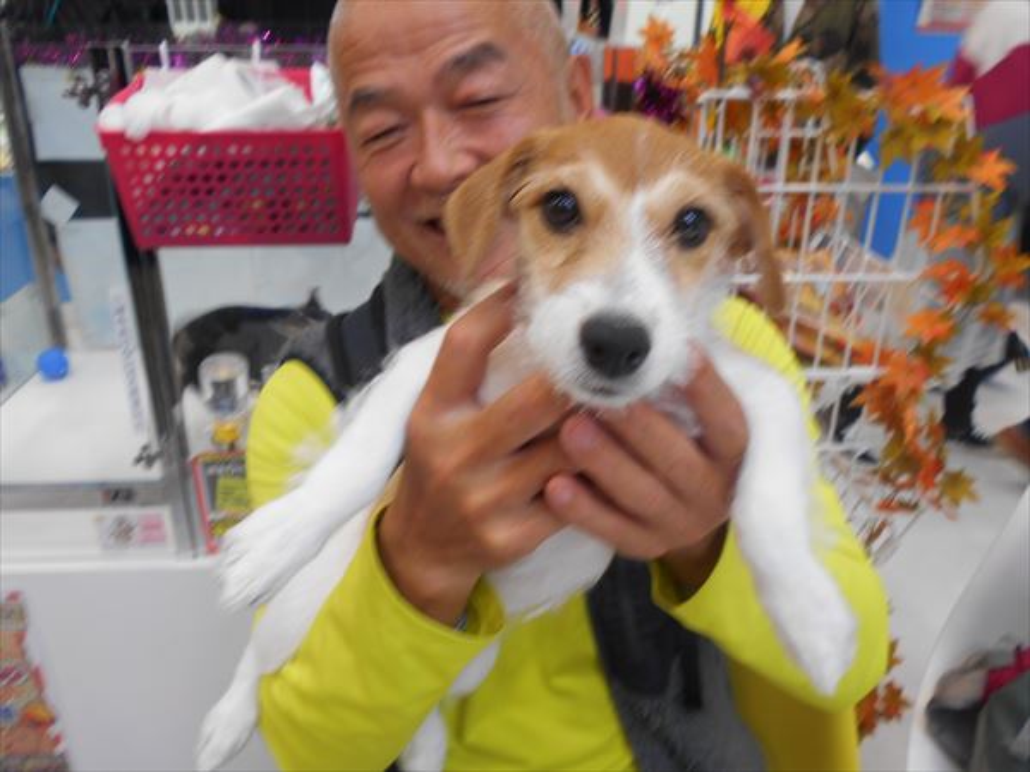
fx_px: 893
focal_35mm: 30
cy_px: 386
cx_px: 515
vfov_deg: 46.8
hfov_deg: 60.0
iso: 80
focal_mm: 5.1
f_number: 3.4
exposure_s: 1/30
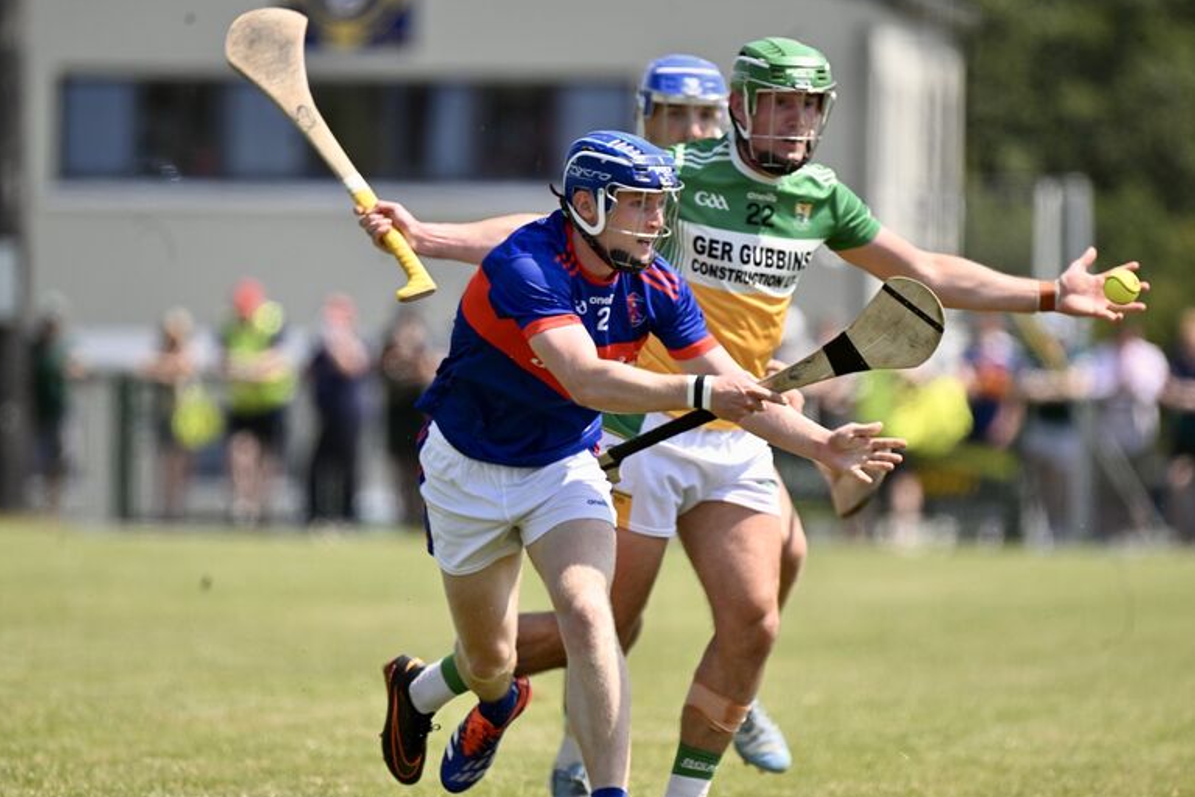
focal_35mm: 625
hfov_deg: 3.3
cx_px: 607
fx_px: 20745
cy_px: 399
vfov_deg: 2.2
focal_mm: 600
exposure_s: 1/1000
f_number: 6.3
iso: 450
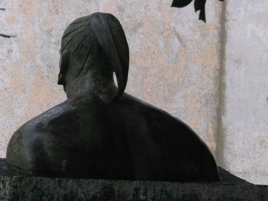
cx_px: 124
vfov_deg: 4.4
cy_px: 107
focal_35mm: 340
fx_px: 2632
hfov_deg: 5.8
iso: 800
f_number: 5.9
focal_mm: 50
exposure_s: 1/160
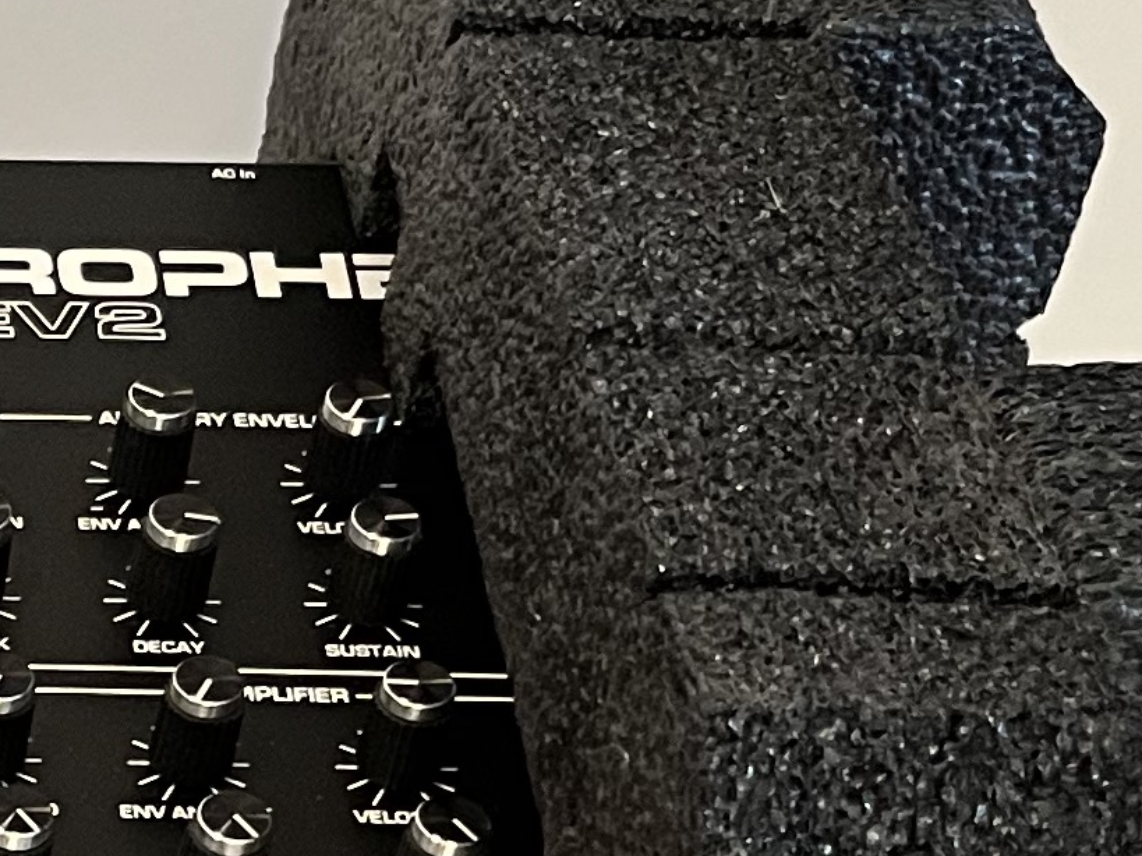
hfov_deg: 13.9
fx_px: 4222
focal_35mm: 128
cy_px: 1040
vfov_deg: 11.3
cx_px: -862
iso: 320
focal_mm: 5.1
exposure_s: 1/50
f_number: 1.6
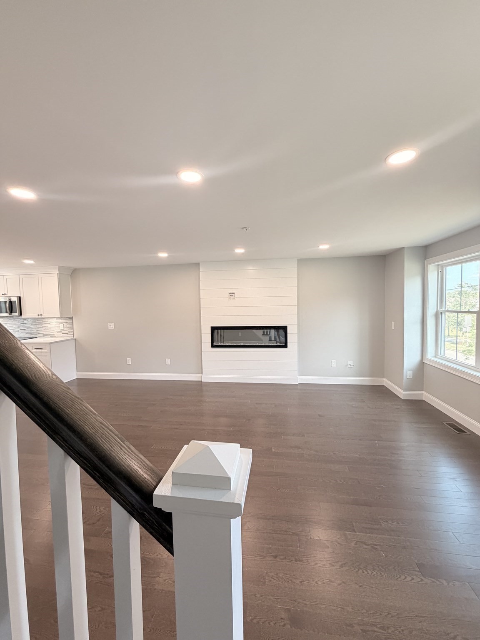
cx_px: 240
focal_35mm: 14
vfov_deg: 102.1
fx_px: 259
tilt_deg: -2.7
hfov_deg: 85.7
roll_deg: +1.3
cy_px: 320
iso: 200
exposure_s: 1/120
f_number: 2.2
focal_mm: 2.22
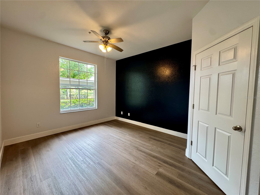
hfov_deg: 102.1
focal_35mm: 14
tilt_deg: -3.7
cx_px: 130
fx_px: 105
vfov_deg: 85.7
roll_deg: -2.0
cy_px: 98
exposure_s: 1/120
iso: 250
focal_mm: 2.22
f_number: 2.2
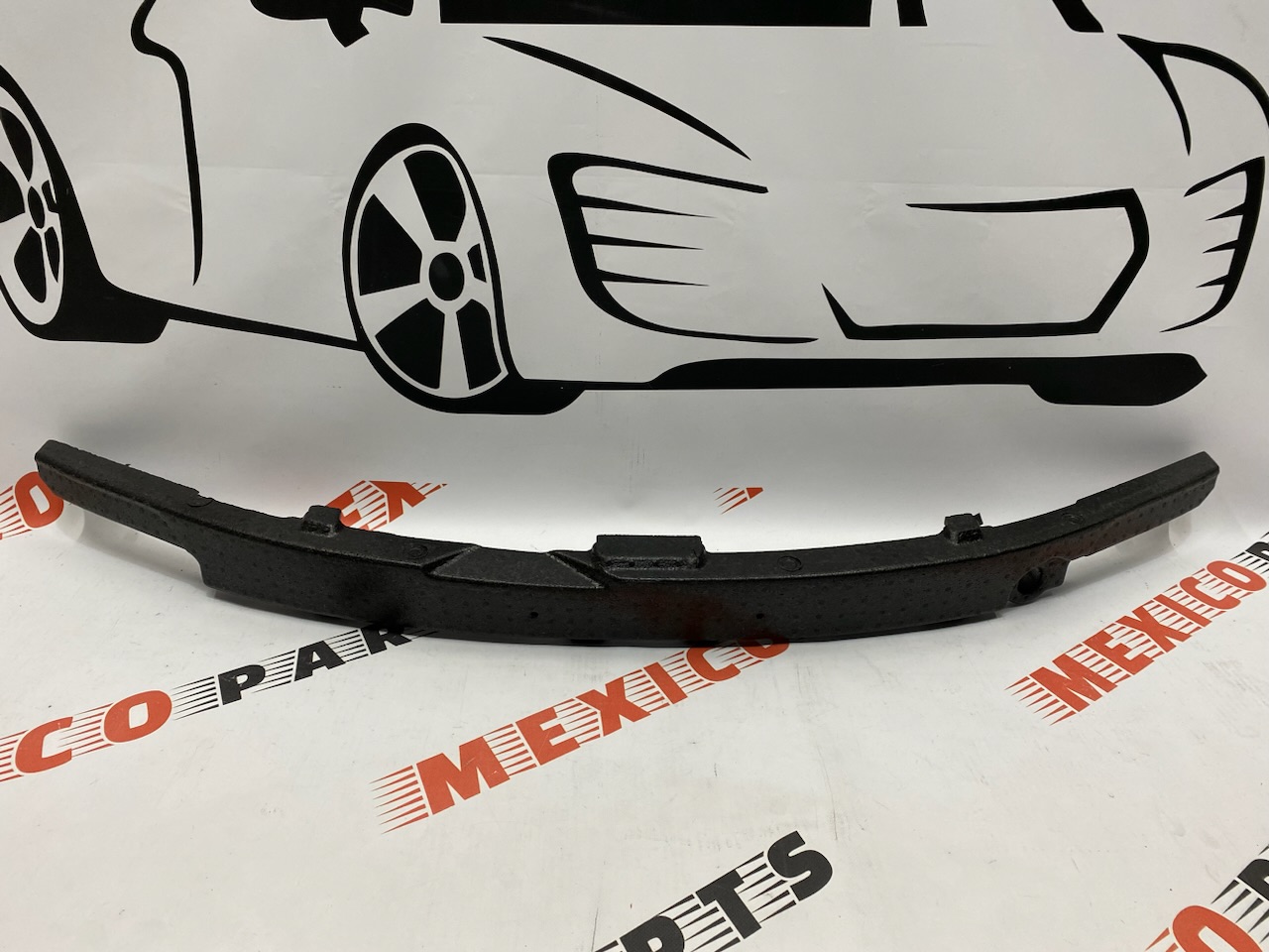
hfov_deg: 67.3
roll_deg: -1.2
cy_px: 476
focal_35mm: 26
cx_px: 634
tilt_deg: -24.7
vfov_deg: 53.1
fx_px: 953
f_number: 1.8
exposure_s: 1/100
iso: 100
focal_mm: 4.25
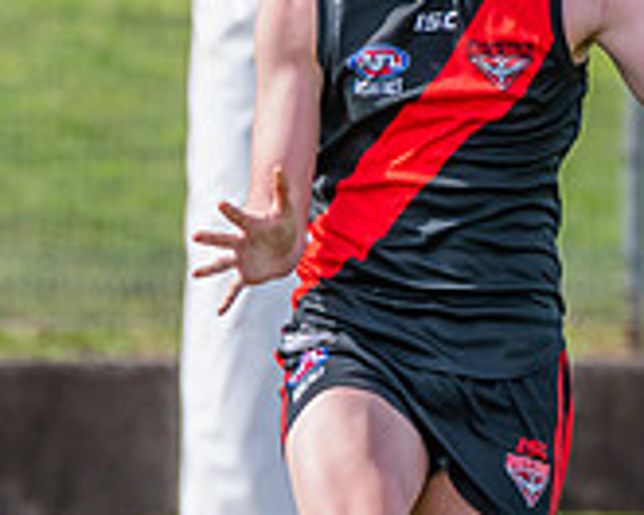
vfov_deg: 0.8
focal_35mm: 2028
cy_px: 427
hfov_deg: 1.0
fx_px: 38654
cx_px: 409
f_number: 7.1
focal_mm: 400
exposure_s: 1/1600
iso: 800
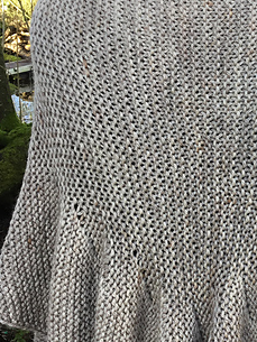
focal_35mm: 65
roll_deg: -0.5
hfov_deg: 22.0
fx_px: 643
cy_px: 190
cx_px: 238
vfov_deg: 29.8
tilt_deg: -19.7
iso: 40
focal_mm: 3.3
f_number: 2.4
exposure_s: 1/120
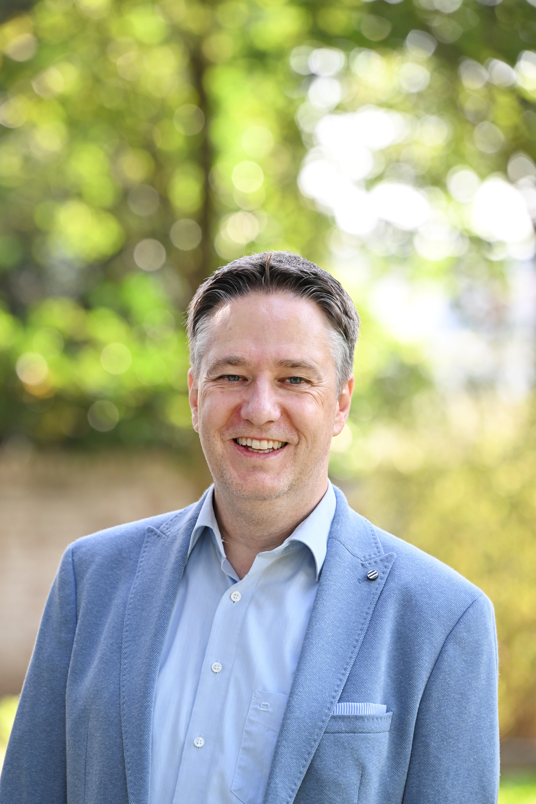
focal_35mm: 195
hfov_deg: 7.0
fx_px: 4355
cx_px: 268
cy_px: 402
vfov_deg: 10.5
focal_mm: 195
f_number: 5
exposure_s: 1/160
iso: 500
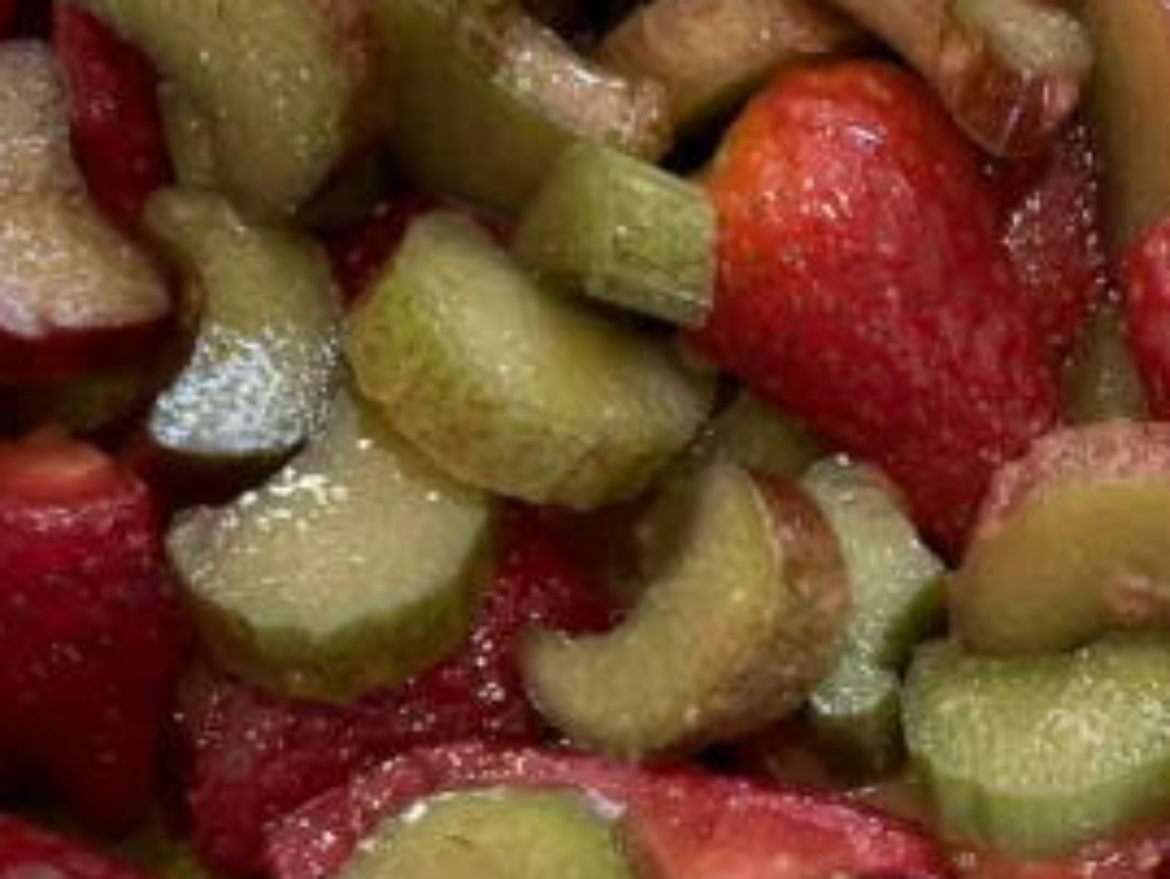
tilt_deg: -83.4
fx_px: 3348
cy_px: 644
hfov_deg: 19.5
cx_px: 1026
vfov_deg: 14.9
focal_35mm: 99
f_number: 1.6
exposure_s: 1/60
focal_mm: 4.2
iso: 64
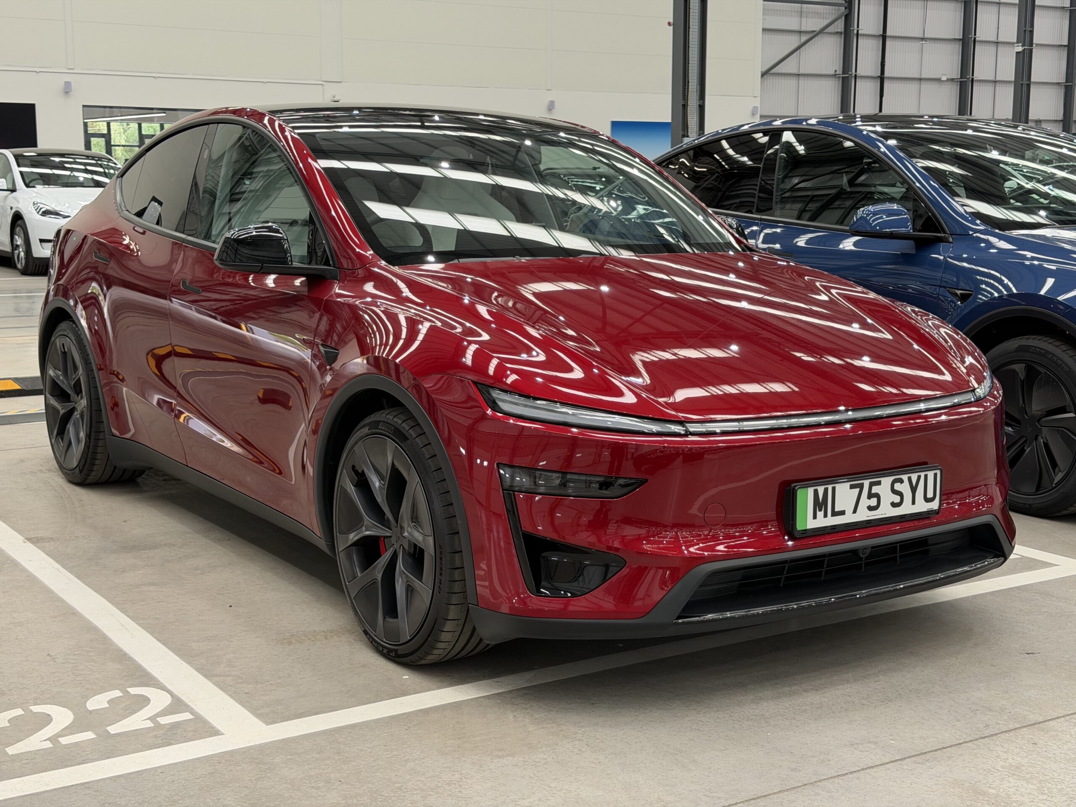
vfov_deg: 30.3
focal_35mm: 48
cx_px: 538
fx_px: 1492
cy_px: 404
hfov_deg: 39.7
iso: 100
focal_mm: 6.76
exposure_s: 1/60
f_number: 1.78
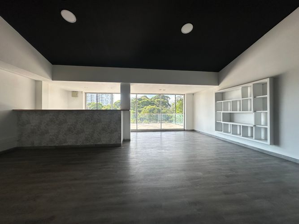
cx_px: 150
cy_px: 112
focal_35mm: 14
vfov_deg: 85.7
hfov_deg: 102.1
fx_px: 121
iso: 40
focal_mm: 2.22
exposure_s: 1/307
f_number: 2.2
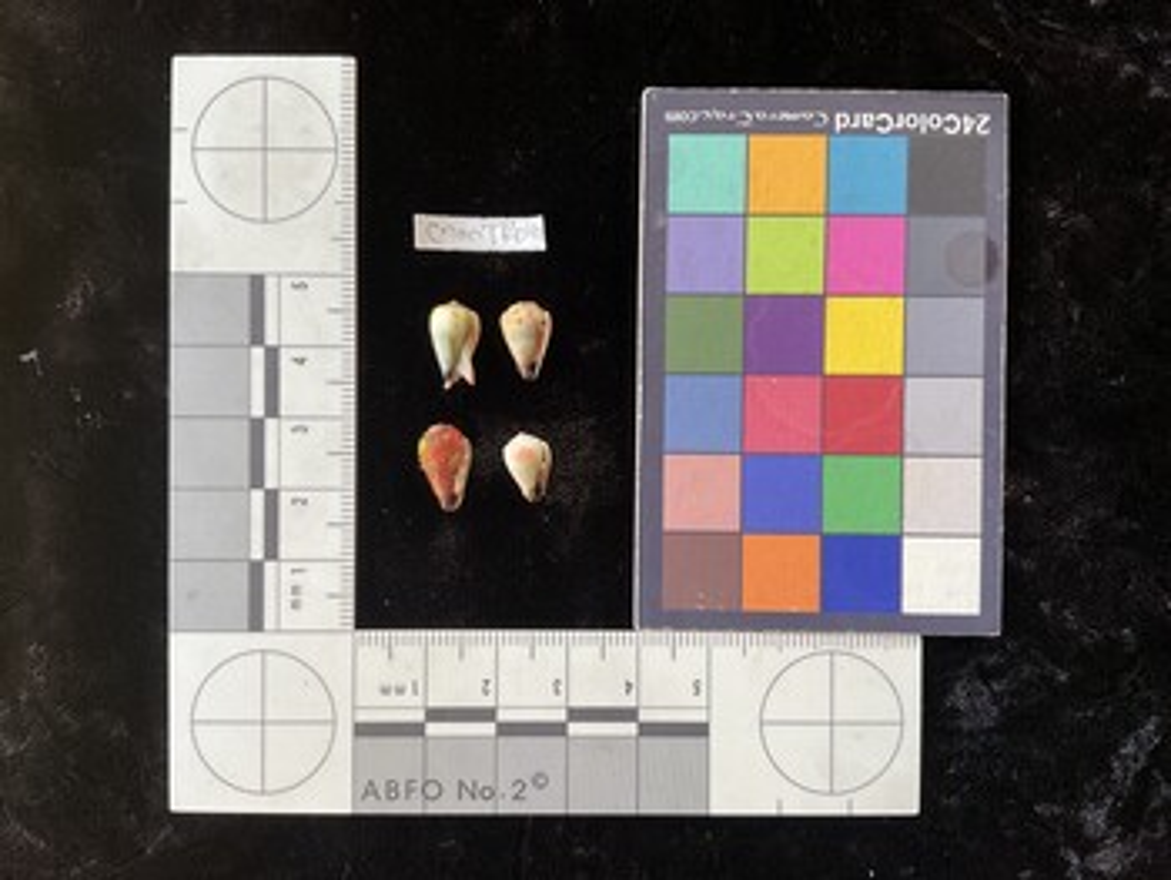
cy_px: 440
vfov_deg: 48.3
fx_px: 982
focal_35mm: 29
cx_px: 586
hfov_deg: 61.6
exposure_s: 1/60
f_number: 1.8
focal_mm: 3
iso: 80
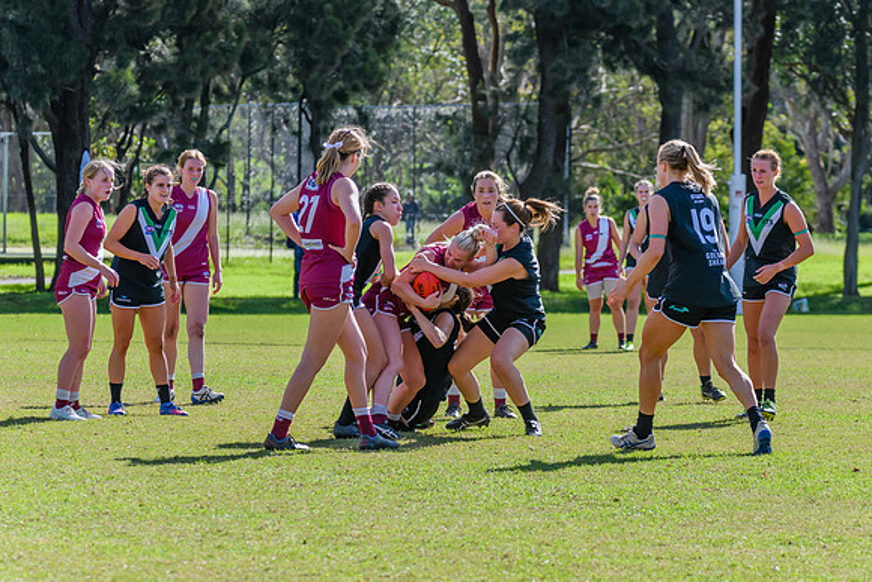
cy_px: 274
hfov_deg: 8.5
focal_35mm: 241
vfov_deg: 5.7
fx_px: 5844
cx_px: 471
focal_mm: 190
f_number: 7.1
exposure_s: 1/1250
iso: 800
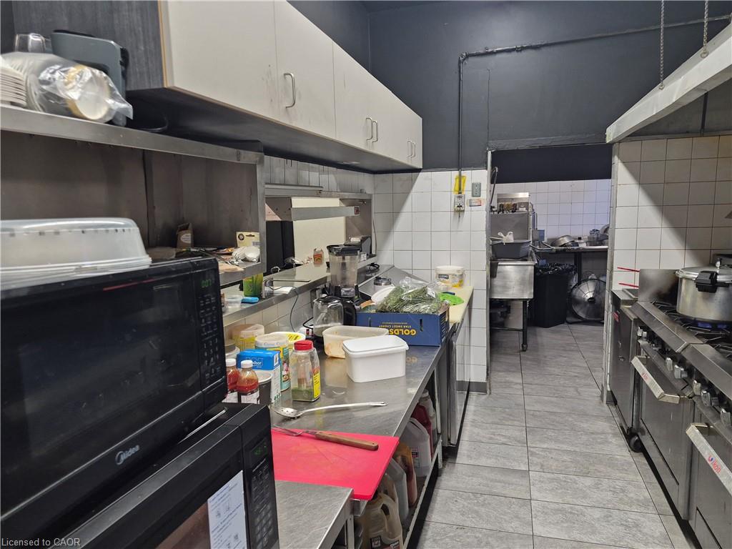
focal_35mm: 23
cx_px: 366
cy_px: 274
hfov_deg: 73.9
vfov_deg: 58.9
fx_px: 486
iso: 250
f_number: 1.8
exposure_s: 1/120
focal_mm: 5.4
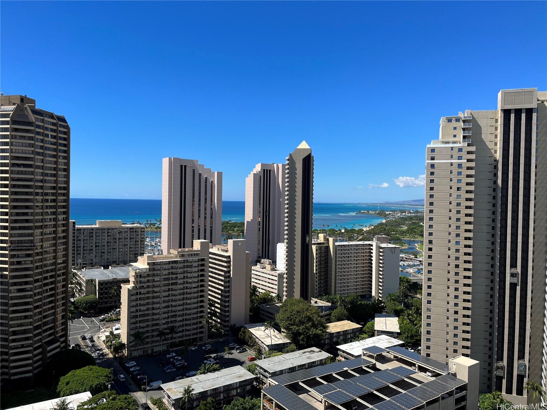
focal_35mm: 26
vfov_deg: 53.1
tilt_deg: -1.9
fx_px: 411
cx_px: 274
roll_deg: -1.0
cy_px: 205
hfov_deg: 67.3
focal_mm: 5.1
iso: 50
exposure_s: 1/3623
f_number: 1.6
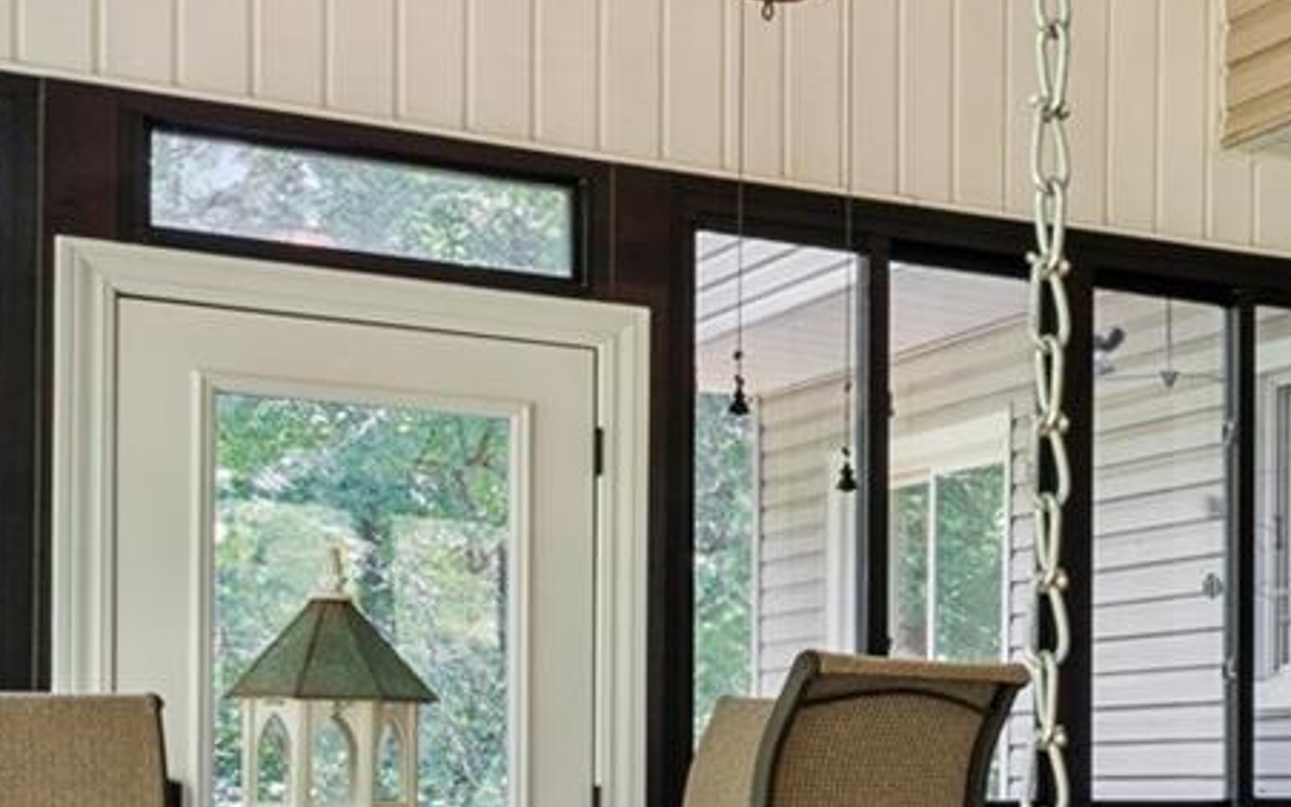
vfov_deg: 16.6
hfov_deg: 21.3
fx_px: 2702
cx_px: 2090
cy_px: 817
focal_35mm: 77
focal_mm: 16.6
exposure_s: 1/1.25
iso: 100
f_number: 13
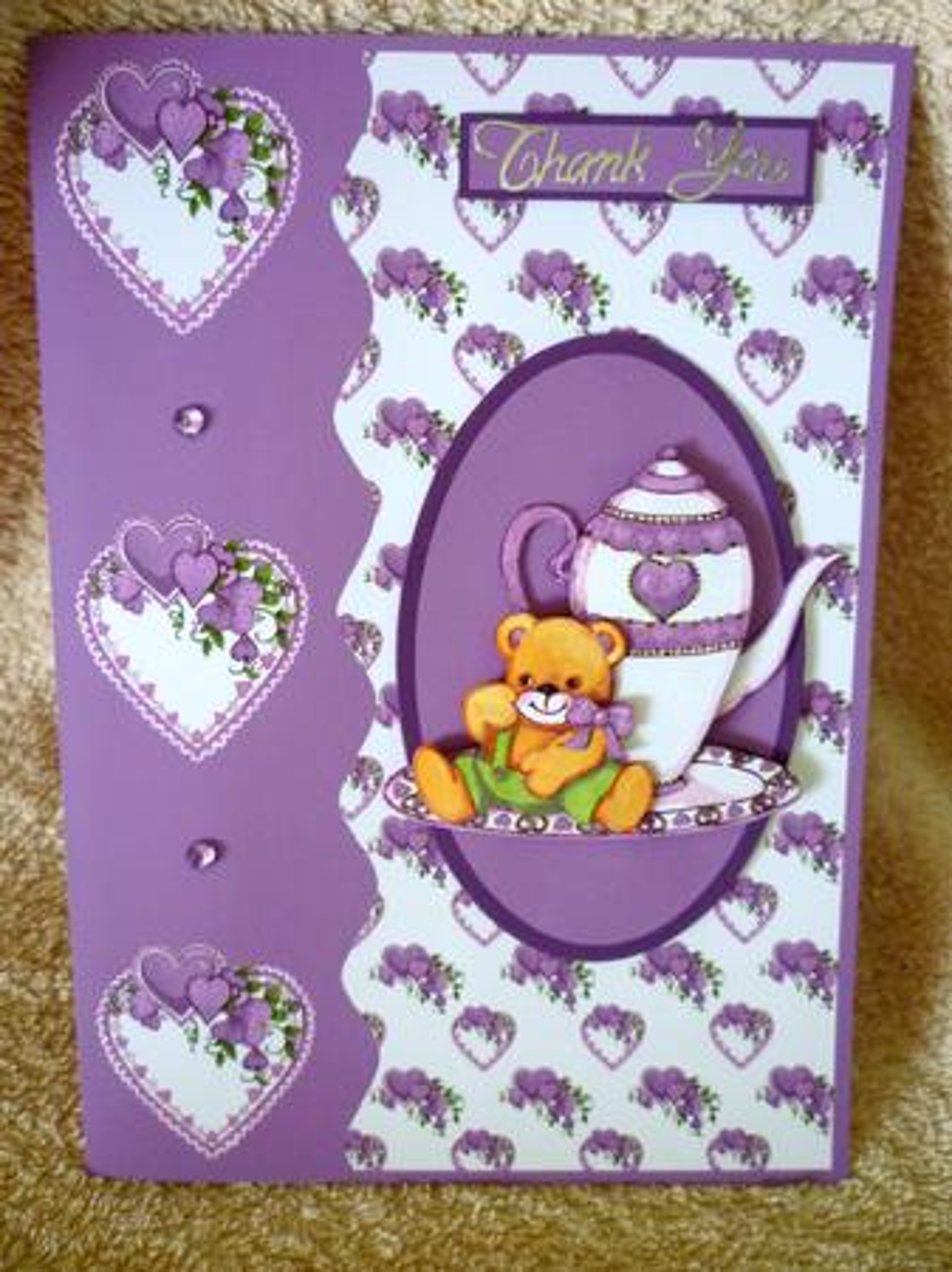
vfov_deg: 61.7
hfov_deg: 48.2
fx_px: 1064
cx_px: 476
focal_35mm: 29
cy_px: 636
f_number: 3.3
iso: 400
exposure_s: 1/30
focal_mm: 5.2
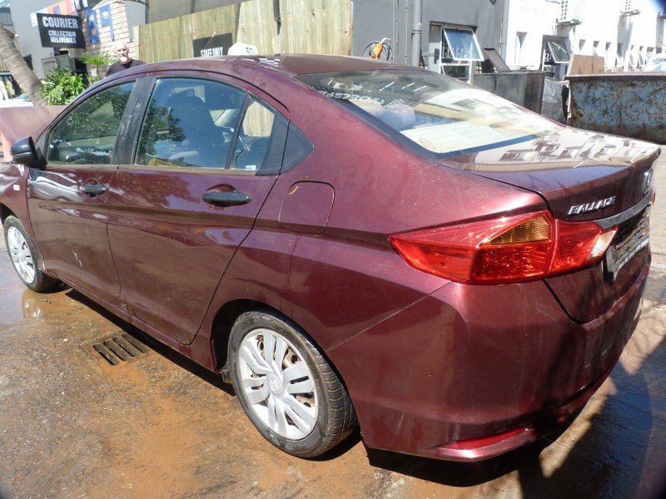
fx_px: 481
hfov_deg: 69.4
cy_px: 250
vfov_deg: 54.9
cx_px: 333
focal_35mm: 25
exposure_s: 1/160
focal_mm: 4.5
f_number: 4
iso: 80
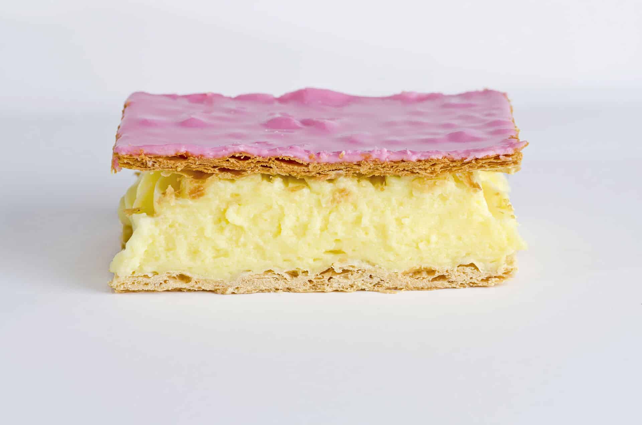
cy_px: 212
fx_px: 2403
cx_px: 321
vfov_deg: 10.1
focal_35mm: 135
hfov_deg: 15.2
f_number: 8
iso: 100
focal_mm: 90
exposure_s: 1/30
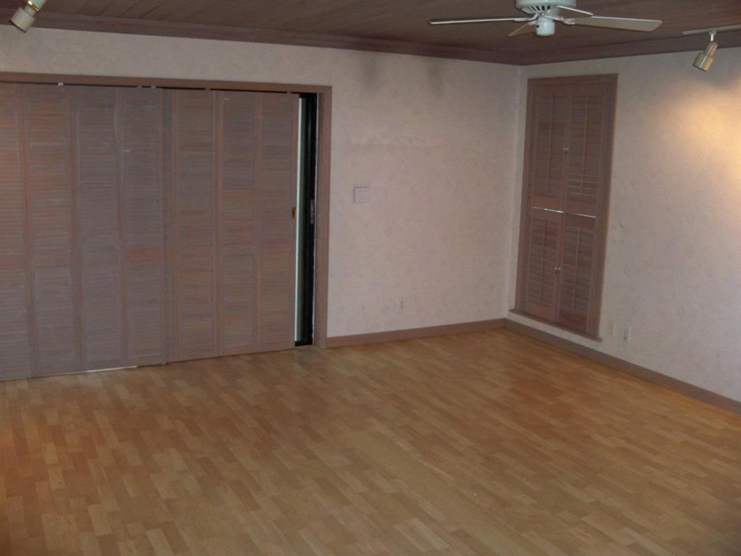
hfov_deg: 52.6
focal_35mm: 35
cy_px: 278
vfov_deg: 40.7
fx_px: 749
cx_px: 370
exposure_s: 1/30
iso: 200
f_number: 3.5
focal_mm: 6.2
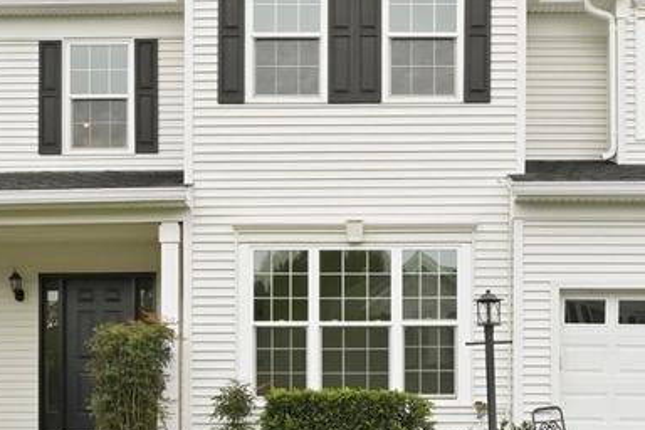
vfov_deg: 21.5
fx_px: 1075
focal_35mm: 60
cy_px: 467
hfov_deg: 33.3
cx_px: 391
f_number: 8
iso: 1000
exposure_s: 1/250
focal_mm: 16
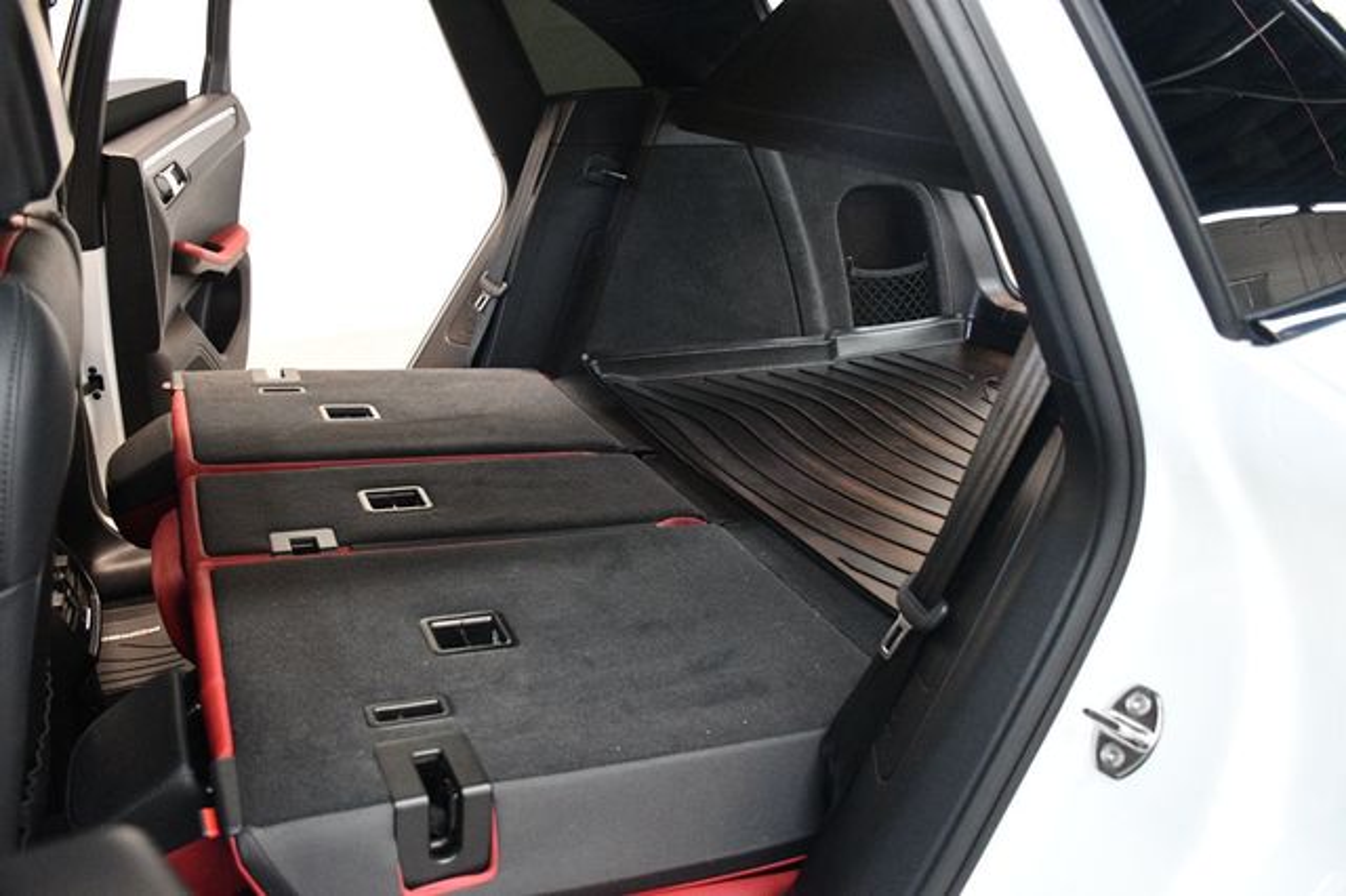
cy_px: 448
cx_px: 673
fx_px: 1121
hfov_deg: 62.0
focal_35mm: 30
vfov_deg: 43.6
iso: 4000
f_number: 3.5
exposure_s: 1/60
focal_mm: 20
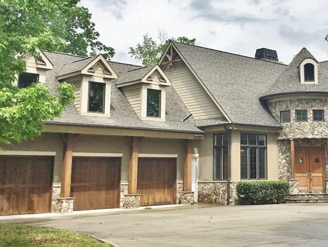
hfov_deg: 33.1
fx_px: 531
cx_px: 274
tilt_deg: +9.5
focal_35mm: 56
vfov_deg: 26.0
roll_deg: +0.5
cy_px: 82
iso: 25
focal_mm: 4.15
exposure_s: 1/3497
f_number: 2.2
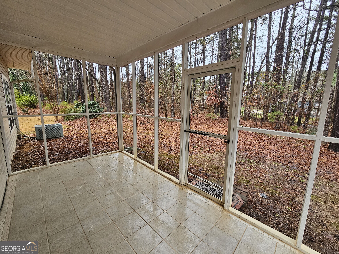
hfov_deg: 106.2
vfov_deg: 89.9
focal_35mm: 13
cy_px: 127
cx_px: 170
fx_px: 127
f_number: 2.2
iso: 64
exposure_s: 1/60
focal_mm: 2.2
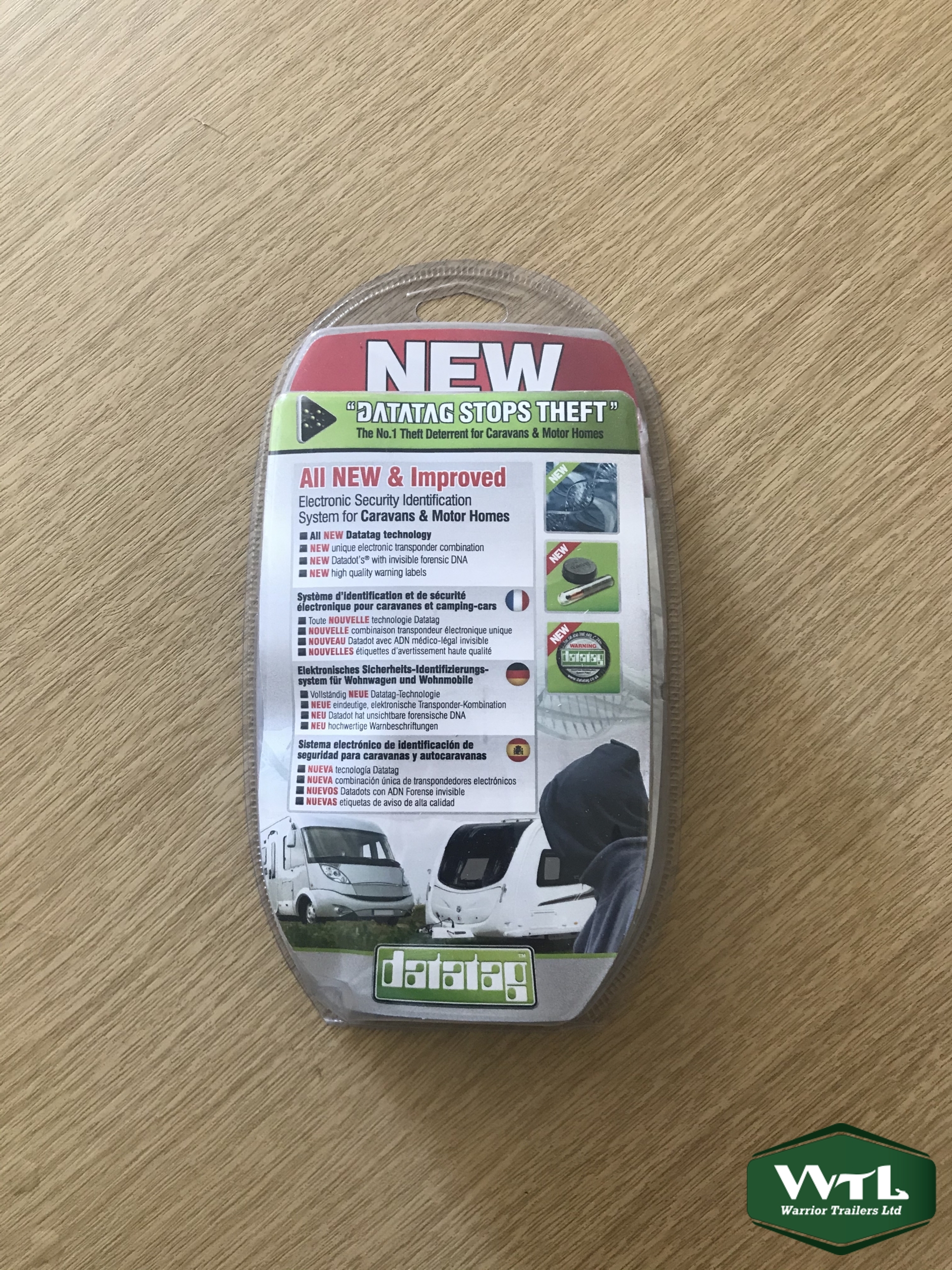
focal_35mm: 28
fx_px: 1027
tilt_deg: -85.3
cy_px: 635
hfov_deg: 49.7
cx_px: 476
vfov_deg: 63.4
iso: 40
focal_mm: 3.99
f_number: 1.8
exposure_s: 1/25
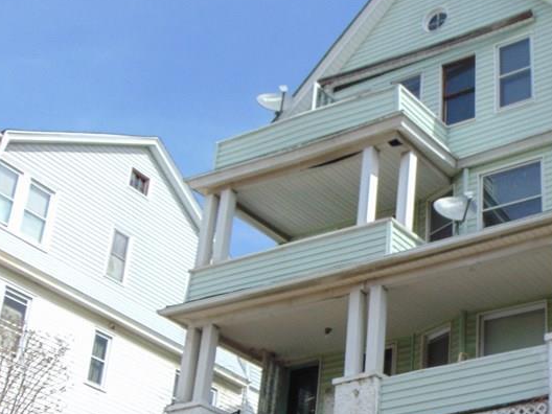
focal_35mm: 64
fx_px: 1021
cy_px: 302
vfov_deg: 22.7
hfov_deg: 29.3
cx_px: 476
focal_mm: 5.8
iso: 80
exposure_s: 1/160
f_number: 8.2
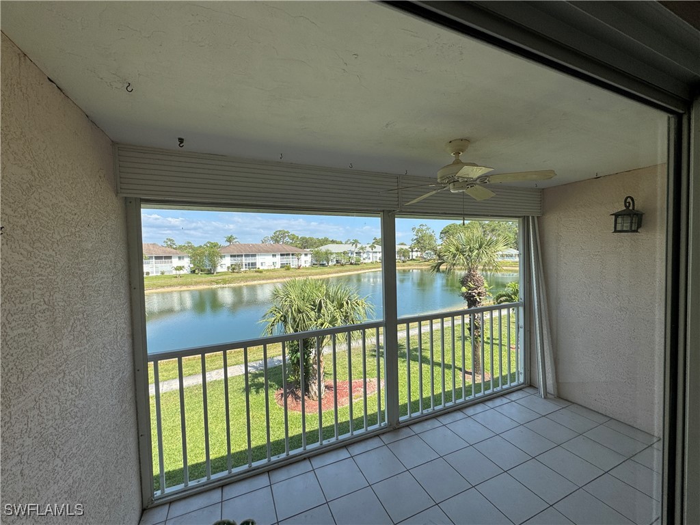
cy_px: 262
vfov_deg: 85.7
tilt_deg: -1.0
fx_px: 283
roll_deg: +1.3
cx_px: 350
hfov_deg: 102.1
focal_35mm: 14
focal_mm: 2.22
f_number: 2.2
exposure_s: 1/763
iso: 50
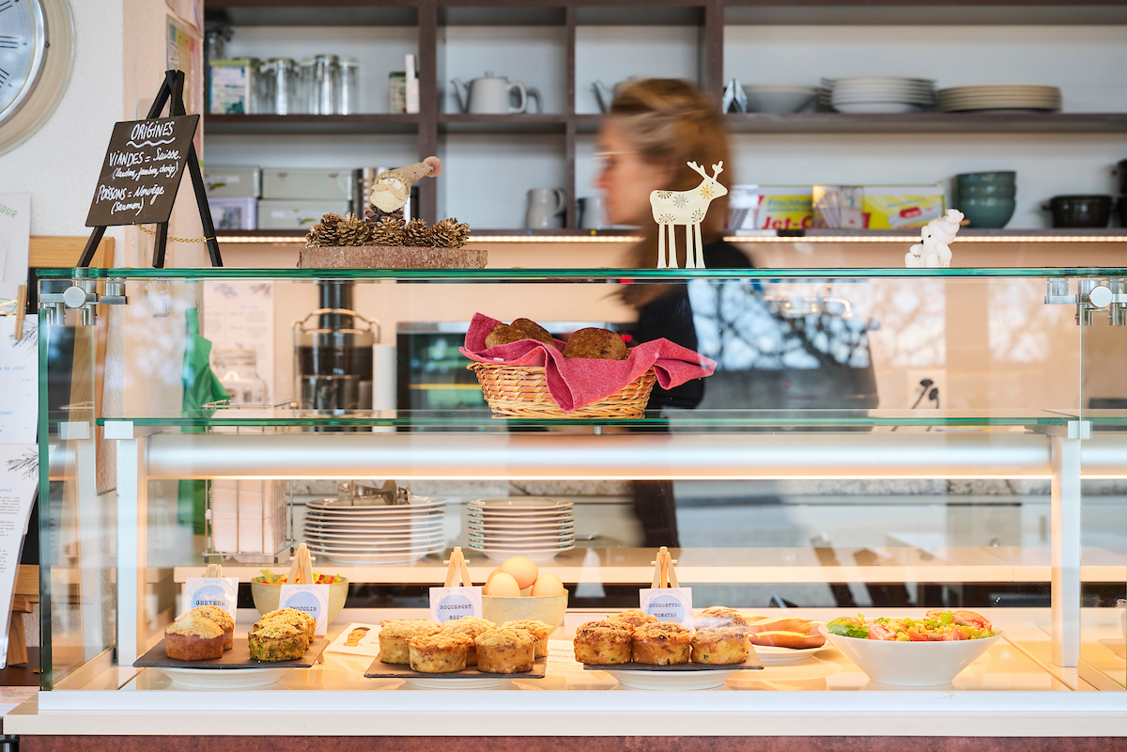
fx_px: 2191
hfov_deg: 28.8
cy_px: 376
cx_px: 564
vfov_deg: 19.5
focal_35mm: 70
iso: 320
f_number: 6.3
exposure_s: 1/30
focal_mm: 70
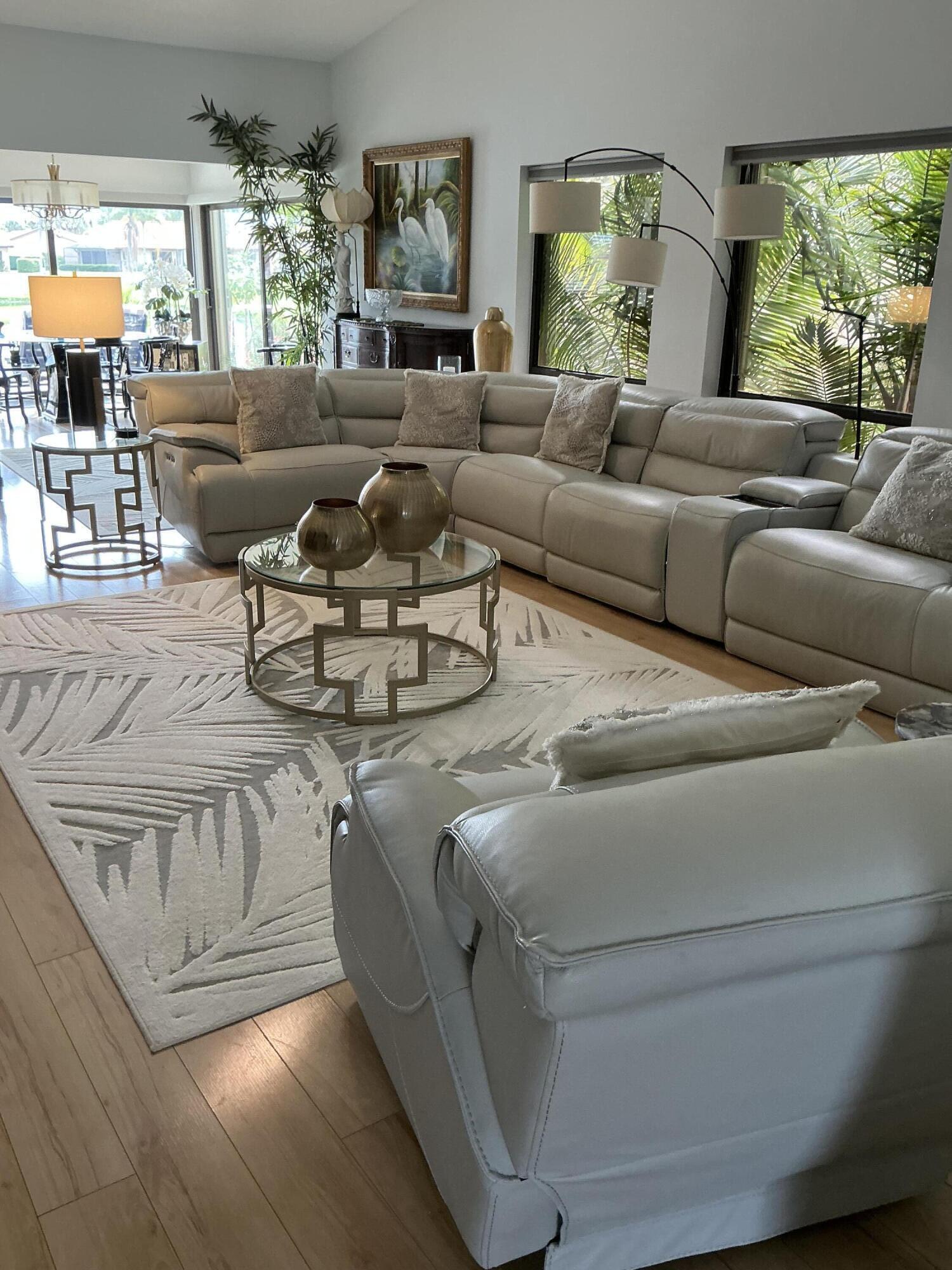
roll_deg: -0.8
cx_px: 476
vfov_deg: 63.4
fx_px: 1027
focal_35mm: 28
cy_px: 635
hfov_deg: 49.7
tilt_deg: -19.2
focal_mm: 3
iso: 100
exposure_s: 1/60
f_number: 1.8
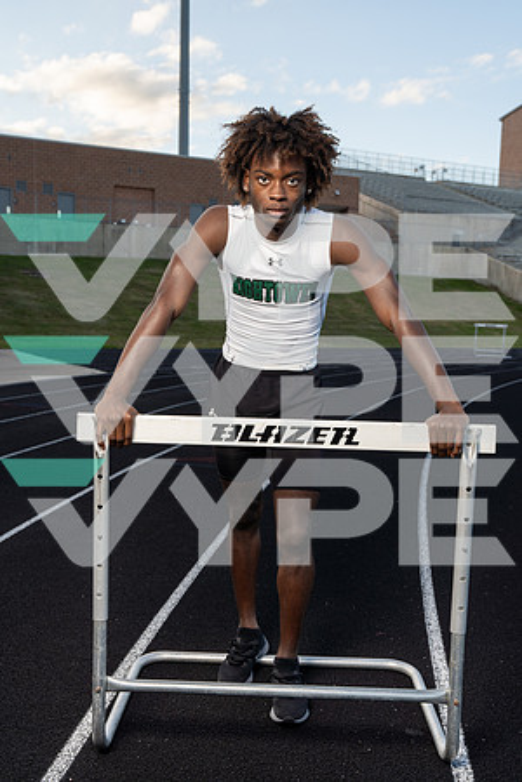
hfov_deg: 35.9
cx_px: 261
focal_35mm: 37
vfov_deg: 51.9
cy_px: 391
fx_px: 805
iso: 320
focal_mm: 37
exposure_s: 1/250
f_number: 6.3
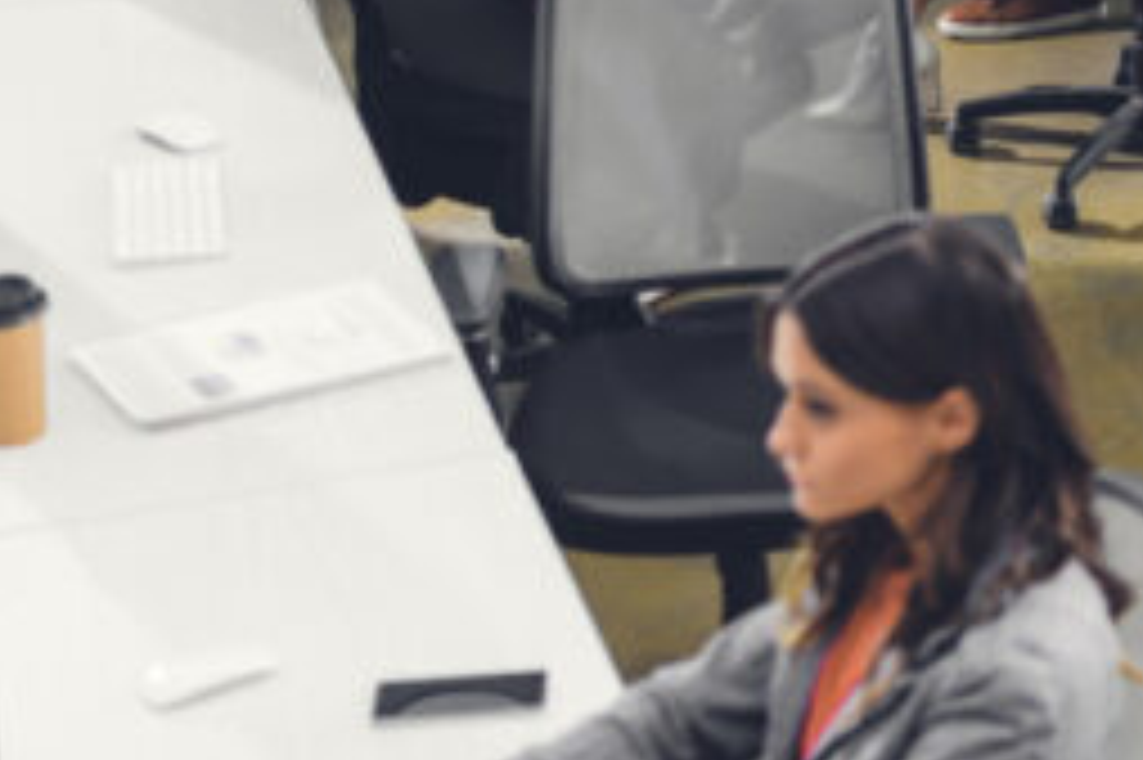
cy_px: -92
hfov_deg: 15.2
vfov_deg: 10.6
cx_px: 1575
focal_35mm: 127
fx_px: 4029
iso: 64
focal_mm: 42
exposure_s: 1/200
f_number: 3.2
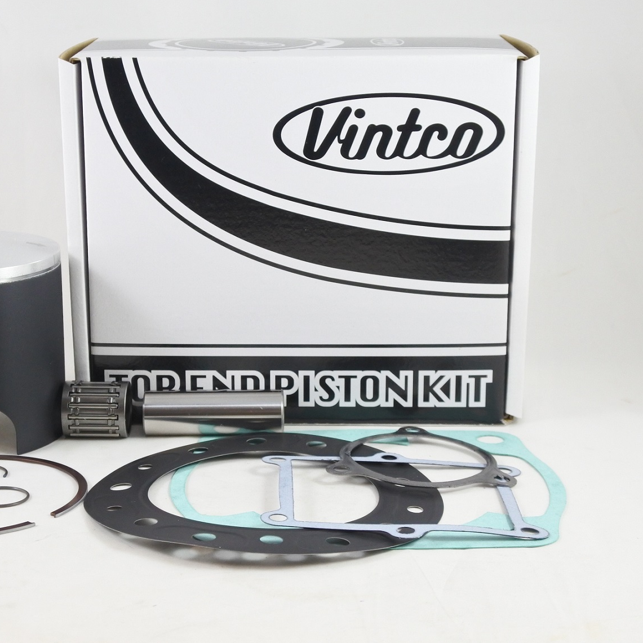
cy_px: 318
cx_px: 222
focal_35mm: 66
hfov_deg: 26.0
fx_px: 1387
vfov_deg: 26.1
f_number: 4.5
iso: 800
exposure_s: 1/125
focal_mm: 18.9
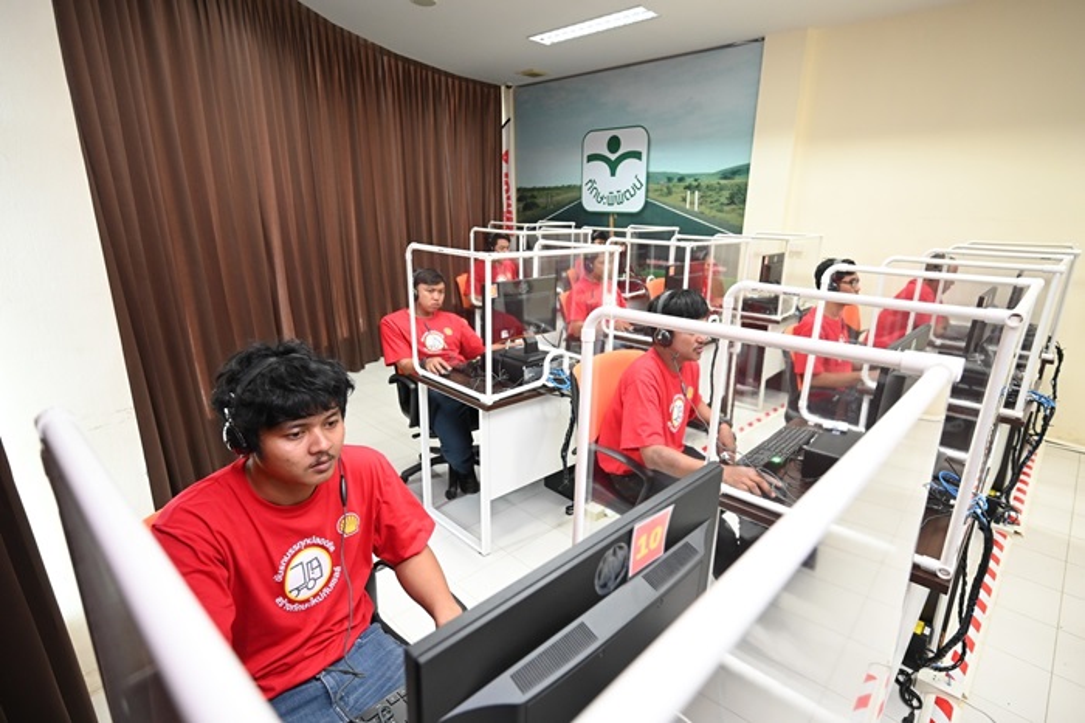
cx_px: 542
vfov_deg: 67.3
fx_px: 542
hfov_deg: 90.0
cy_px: 362
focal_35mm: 18
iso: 2500
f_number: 4
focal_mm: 18
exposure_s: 1/100
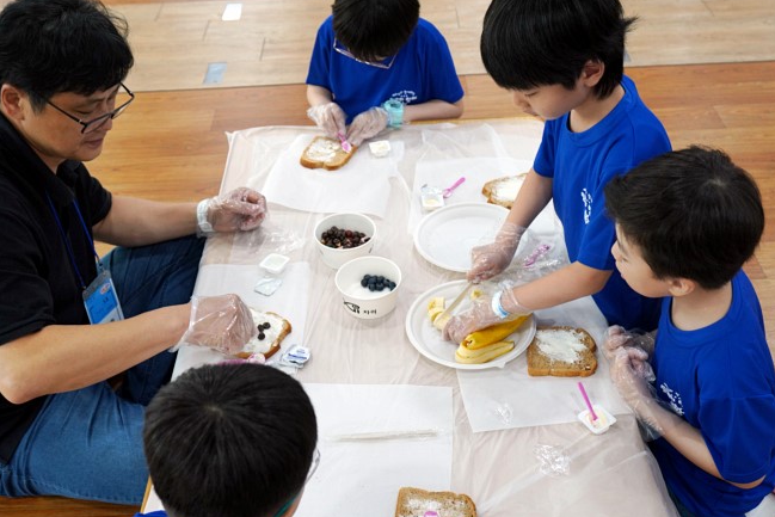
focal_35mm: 43
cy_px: 202
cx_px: 420
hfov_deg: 45.4
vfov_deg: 31.1
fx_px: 926
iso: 1000
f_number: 4
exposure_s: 1/160
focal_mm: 31
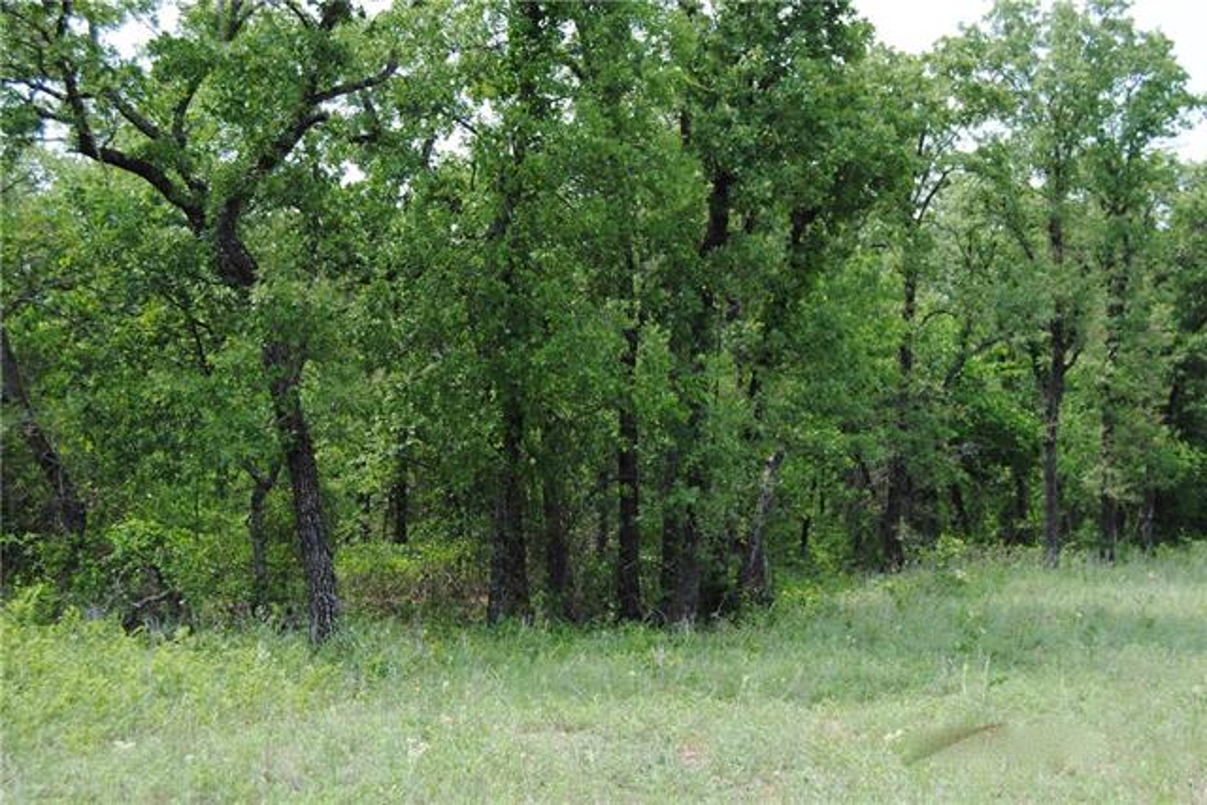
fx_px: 1710
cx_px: 604
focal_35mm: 51
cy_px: 402
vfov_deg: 26.5
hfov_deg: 38.9
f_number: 6.3
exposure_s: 1/160
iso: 100
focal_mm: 34
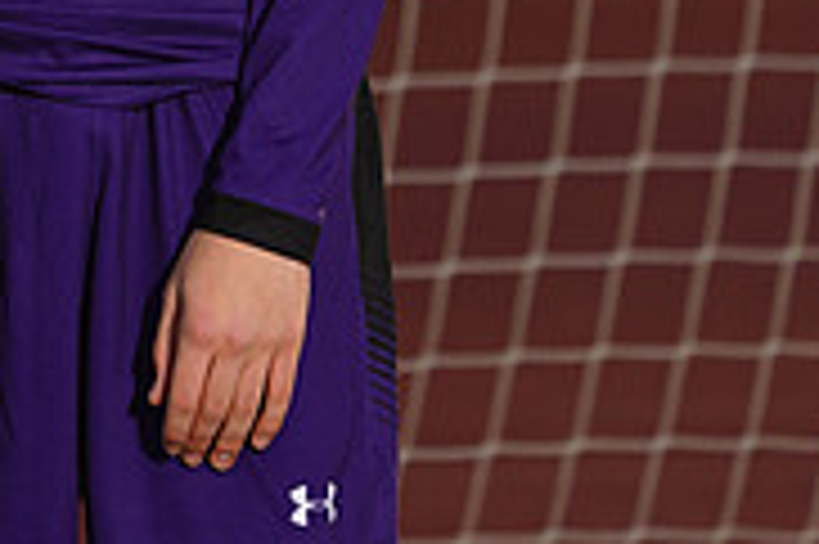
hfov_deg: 2.0
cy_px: -342
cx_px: -11
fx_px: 23320
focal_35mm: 1026
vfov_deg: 1.3
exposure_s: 1/200
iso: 100
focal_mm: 321
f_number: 7.1
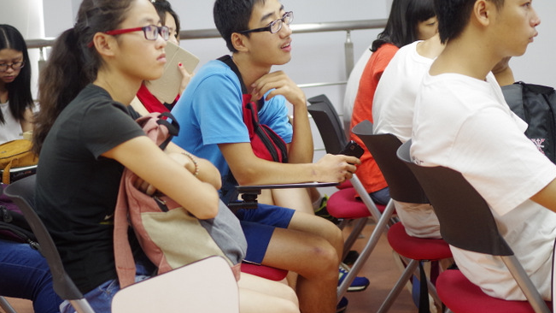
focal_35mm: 67
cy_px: 98
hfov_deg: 31.4
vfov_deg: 17.9
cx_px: 249
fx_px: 988
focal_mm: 35
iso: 800
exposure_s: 1/40
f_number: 2.4
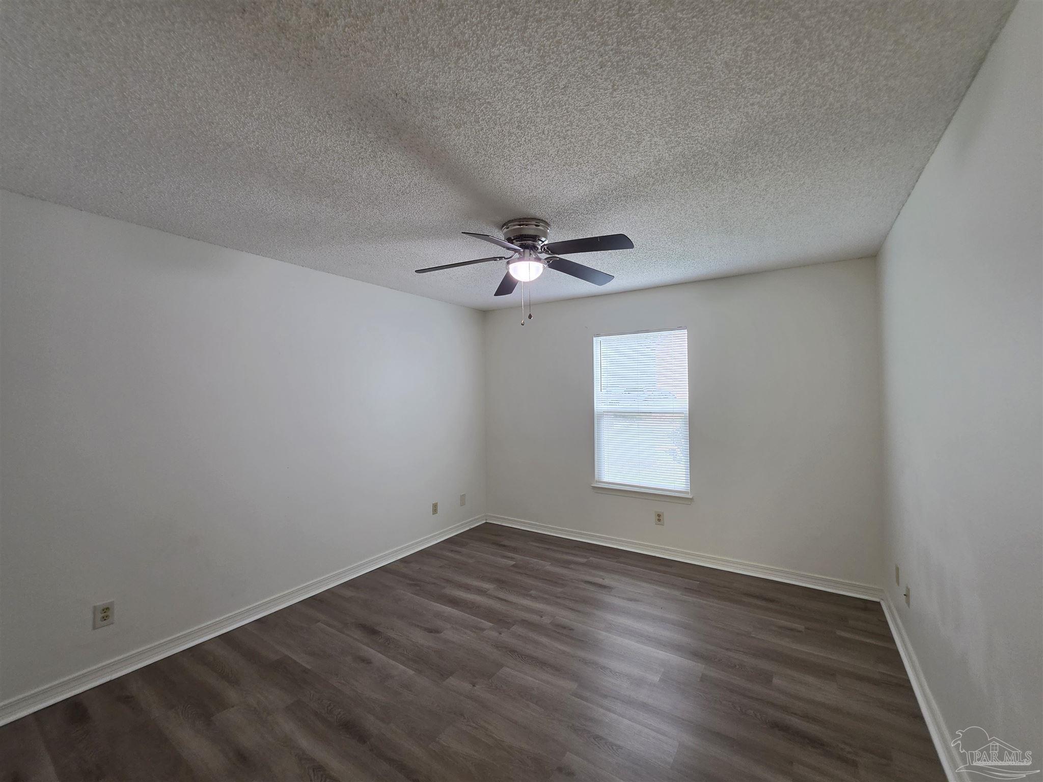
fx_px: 392
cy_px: 391
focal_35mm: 13
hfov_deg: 106.2
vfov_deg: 89.9
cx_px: 522
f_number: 1.9
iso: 160
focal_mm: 2.2
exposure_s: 1/60
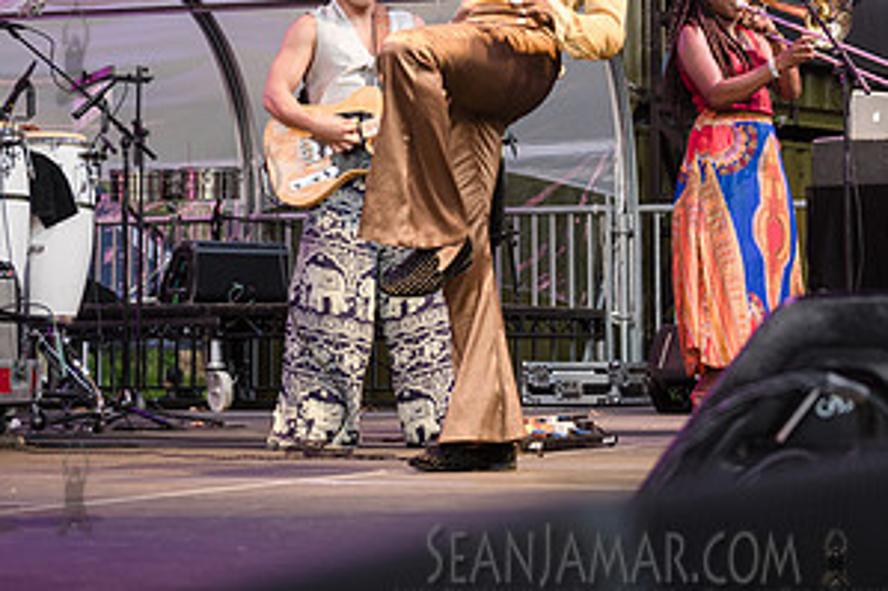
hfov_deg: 20.9
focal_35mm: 97
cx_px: 647
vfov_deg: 13.9
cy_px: 52
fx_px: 2391
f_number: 4
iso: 640
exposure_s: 1/320
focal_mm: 50
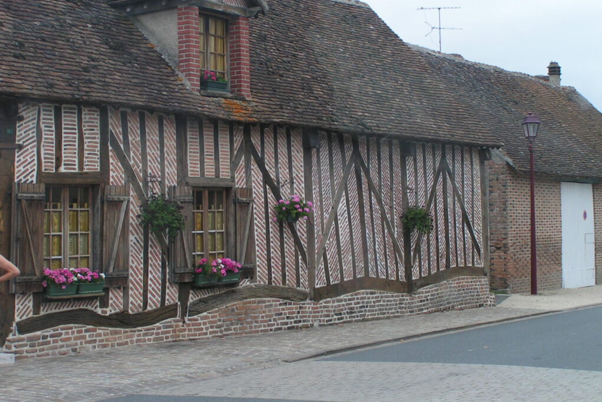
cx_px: 302
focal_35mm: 68
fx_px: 1137
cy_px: 178
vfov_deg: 20.0
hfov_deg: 29.7
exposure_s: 1/80
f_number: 5
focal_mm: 10
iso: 50
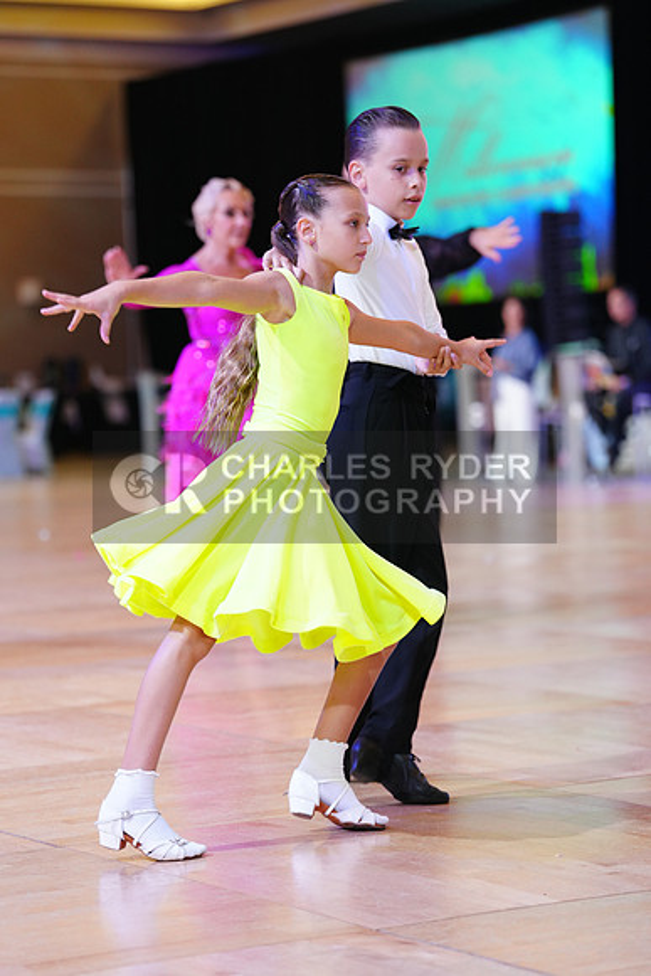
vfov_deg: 18.9
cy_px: 488
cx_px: 326
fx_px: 2928
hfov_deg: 12.7
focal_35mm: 108
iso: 1600
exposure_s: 1/250
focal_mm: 108
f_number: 2.8
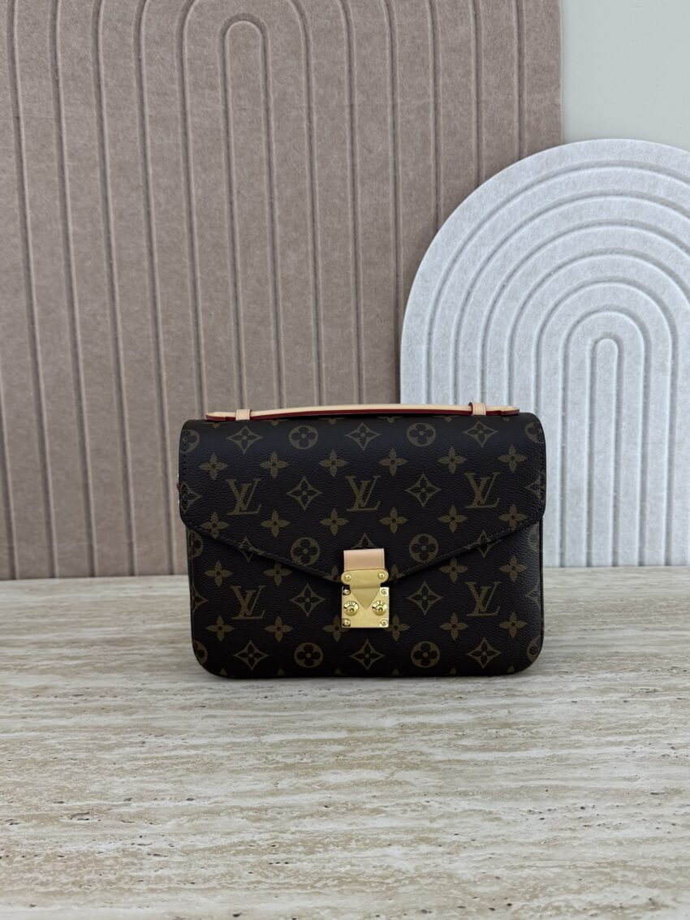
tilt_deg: -7.5
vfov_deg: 71.6
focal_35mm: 24
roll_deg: +1.1
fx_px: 638
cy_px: 460
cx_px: 345
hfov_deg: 56.8
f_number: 1.78
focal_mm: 6.76
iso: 80
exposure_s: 1/470
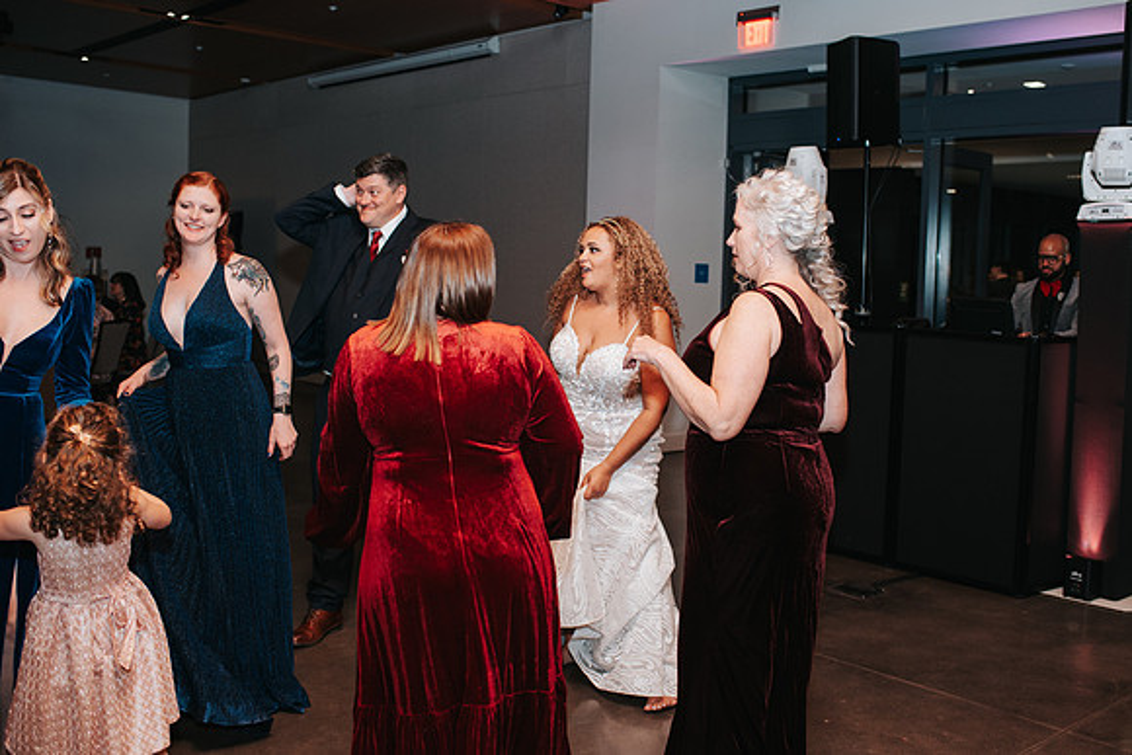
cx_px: 612
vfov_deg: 34.9
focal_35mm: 38
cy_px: 347
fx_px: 1201
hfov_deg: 50.4
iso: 1000
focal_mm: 35
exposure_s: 1/200
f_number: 2.8
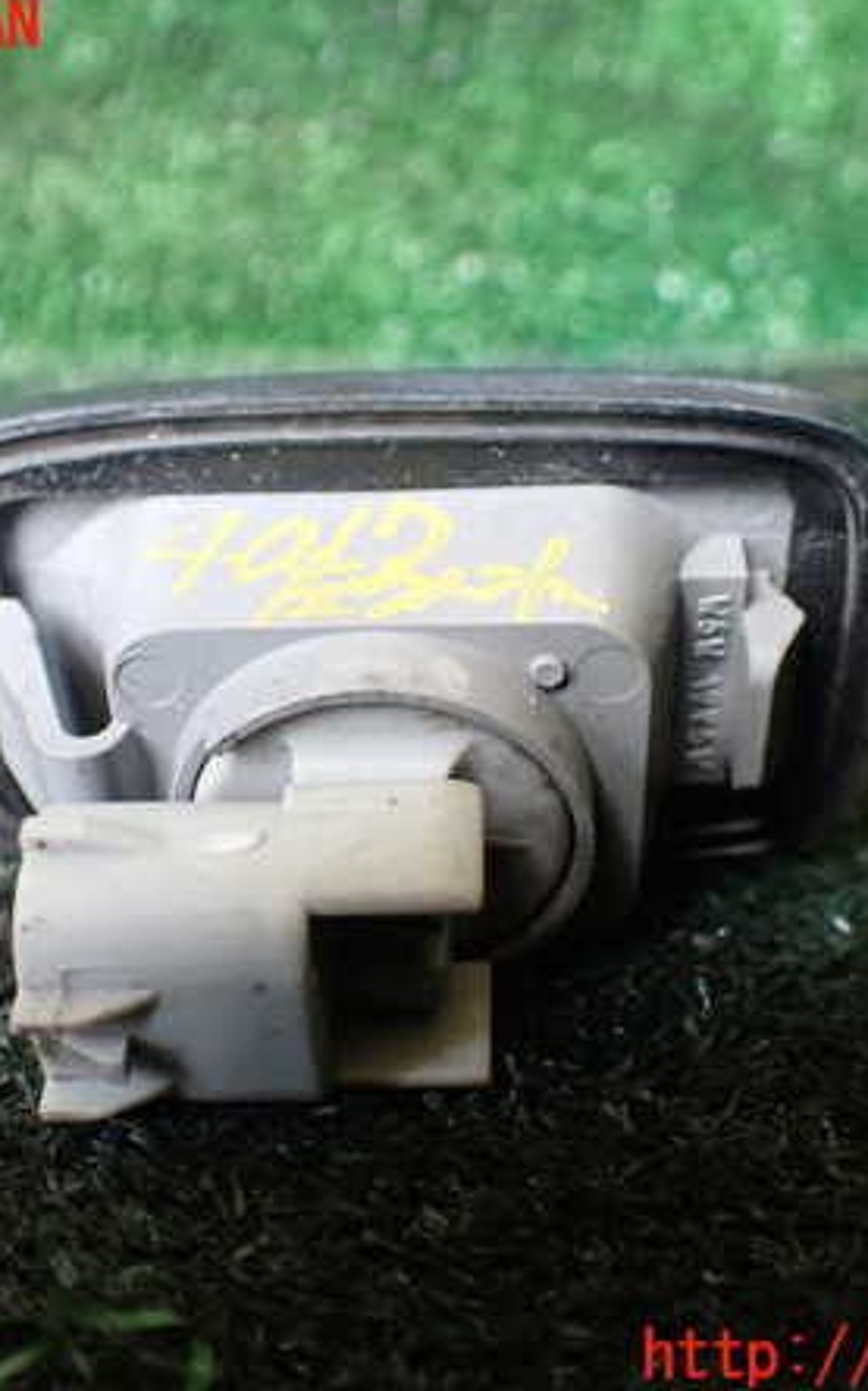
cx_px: 410
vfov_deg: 46.2
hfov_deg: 29.8
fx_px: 1630
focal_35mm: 43
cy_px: 692
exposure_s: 1/125
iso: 640
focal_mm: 5.4
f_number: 2.3
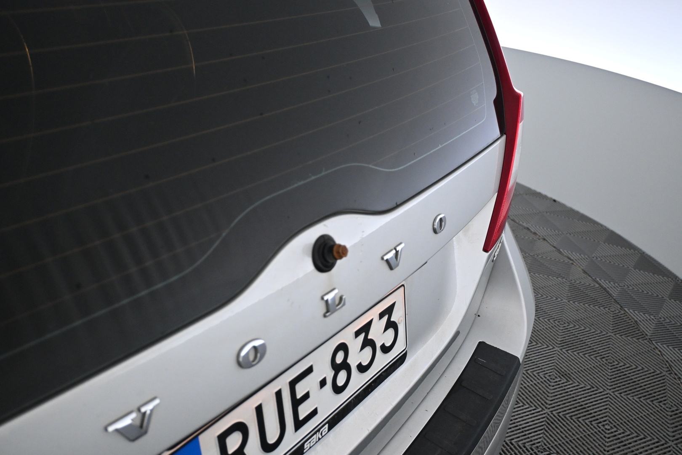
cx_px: 341
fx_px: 639
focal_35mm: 34
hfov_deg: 56.1
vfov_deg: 39.1
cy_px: 228
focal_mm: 22.5
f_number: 4
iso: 2000
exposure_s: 1/125
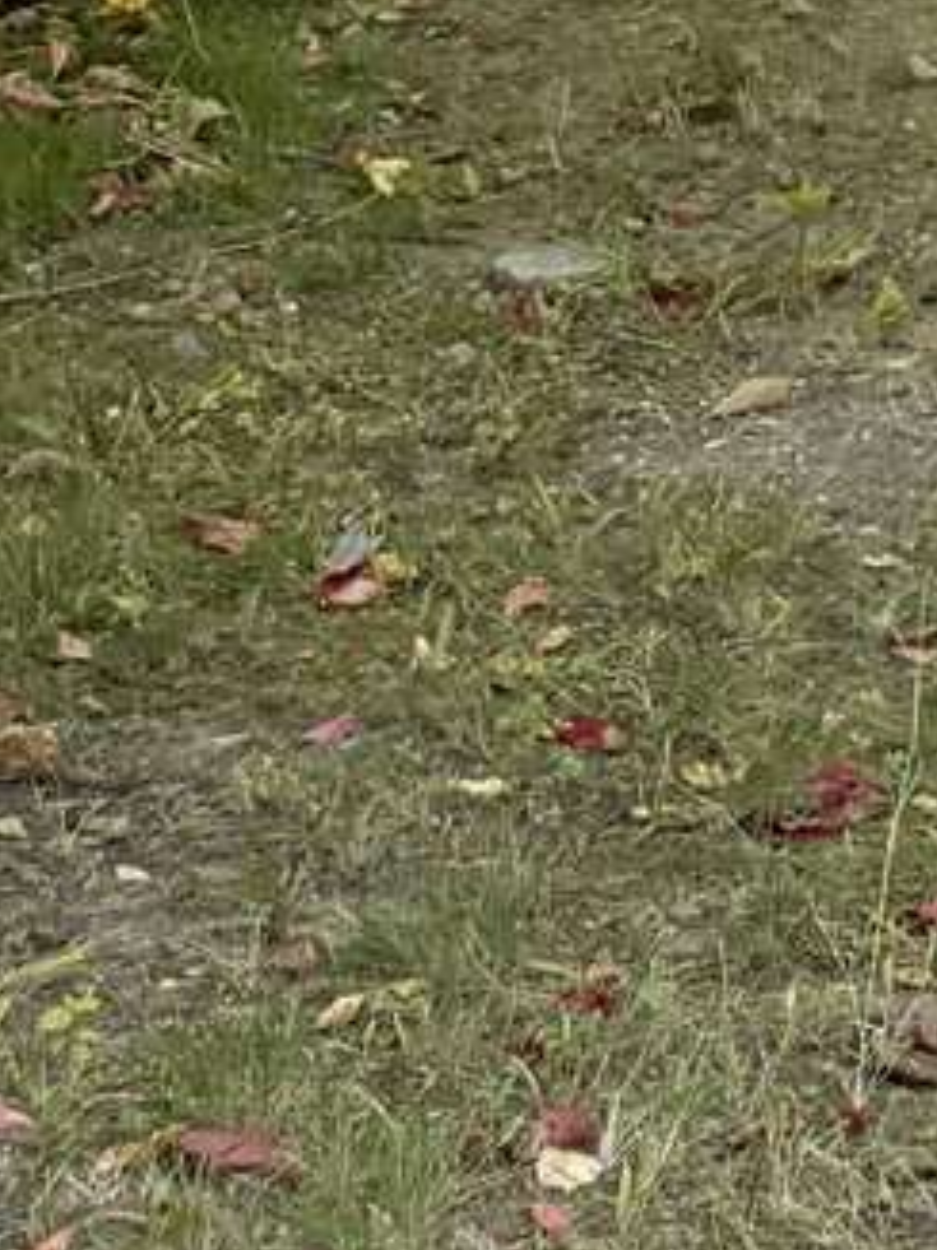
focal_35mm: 169
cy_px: -1116
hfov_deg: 7.8
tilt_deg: -3.1
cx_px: 2689
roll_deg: -2.5
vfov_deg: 10.8
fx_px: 6103
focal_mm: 6.76
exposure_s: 1/412
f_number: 1.78
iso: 100
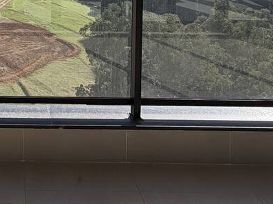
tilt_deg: -1.1
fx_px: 402
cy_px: -93
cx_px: 7
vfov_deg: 23.5
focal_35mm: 51
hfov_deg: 34.5
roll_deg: +0.0
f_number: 2.2
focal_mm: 2.22
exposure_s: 1/770
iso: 25
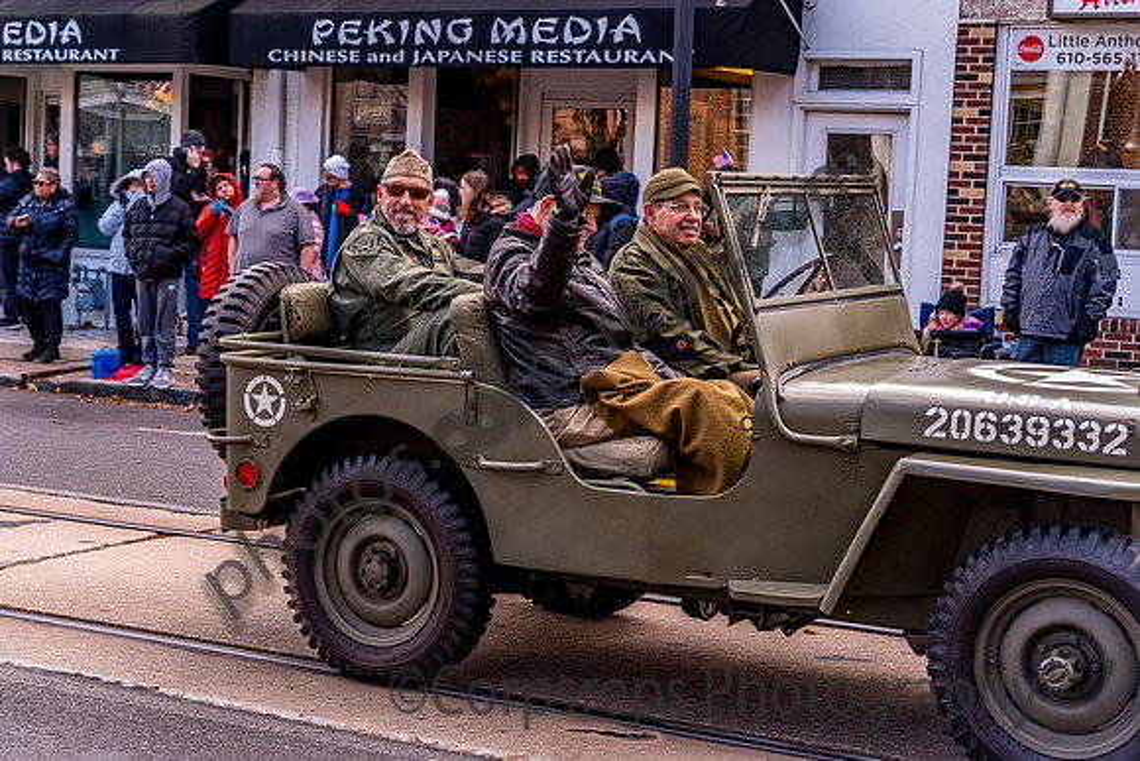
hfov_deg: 33.8
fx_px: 1876
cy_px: 366
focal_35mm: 59
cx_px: 548
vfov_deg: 22.9
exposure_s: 1/400
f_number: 6.3
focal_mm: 57
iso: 800
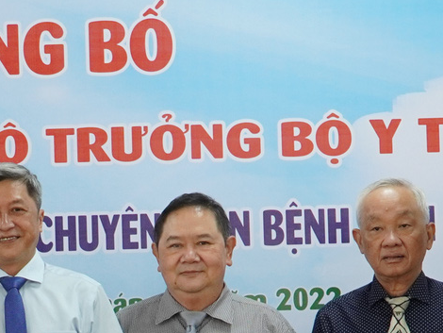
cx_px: -9
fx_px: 2356
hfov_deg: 10.6
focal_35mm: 184
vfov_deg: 8.0
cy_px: 393
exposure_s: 1/60
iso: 1000
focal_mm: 30
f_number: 6.3
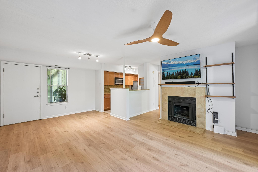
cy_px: 86
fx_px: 107
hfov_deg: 100.4
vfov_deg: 77.3
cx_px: 129
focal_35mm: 15
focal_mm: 15
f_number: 6.7
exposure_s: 1/8
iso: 400
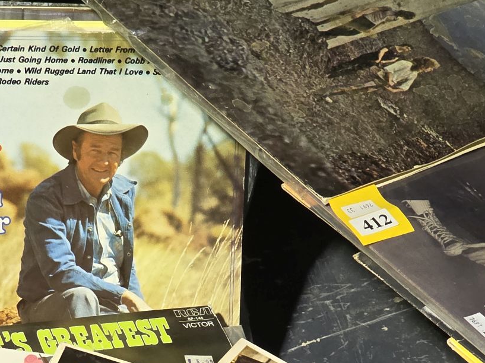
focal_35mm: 169
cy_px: 553
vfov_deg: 8.6
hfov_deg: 11.7
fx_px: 2367
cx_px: 140
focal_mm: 7.9
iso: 320
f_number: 2.4
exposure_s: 1/100
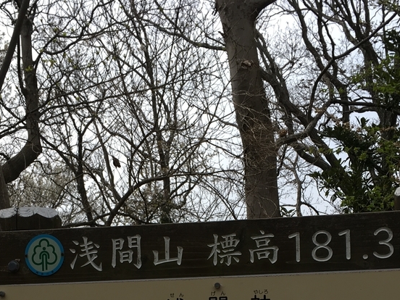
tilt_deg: -2.1
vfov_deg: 22.1
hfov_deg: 30.7
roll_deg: +1.3
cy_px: 325
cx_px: 185
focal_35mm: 63
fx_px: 728
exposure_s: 1/974
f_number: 2.2
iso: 25
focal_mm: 4.15
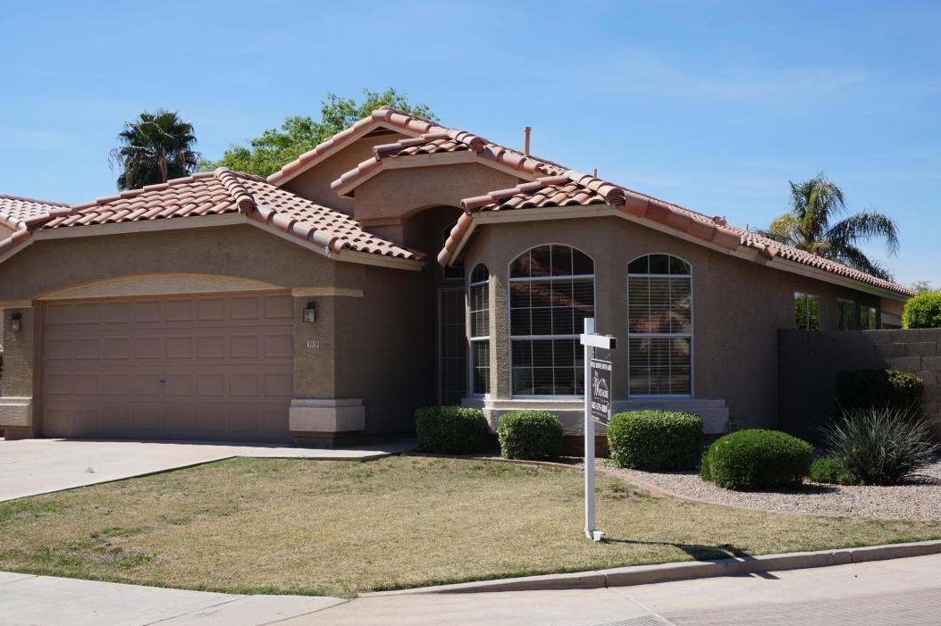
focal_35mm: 46
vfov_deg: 29.2
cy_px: 302
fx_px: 1202
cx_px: 434
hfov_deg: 42.7
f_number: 14
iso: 100
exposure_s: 1/100
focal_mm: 28
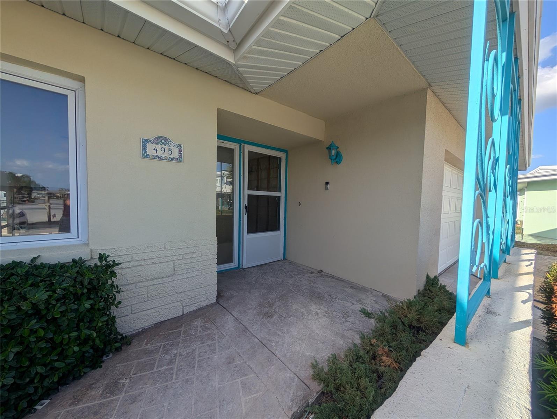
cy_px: 210
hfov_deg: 110.5
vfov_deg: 94.6
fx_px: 193
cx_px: 278
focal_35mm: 12
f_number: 1.7
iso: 54
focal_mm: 2.02
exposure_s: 1/2924
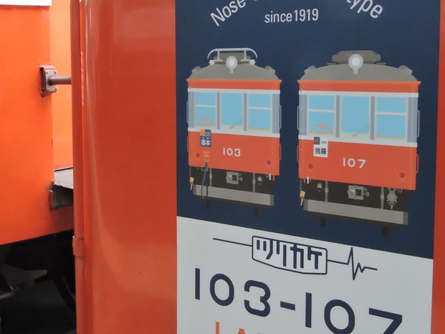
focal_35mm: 58
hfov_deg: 32.0
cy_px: 135
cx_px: 67
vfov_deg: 25.2
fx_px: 746
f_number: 3.5
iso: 900
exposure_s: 1/60
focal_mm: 5.4
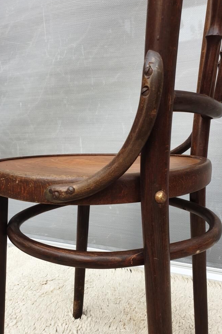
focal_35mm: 28
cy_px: 168
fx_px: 259
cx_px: 106
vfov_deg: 65.5
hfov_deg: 46.4
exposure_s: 1/100
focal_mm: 4.3
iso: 50
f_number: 2.4
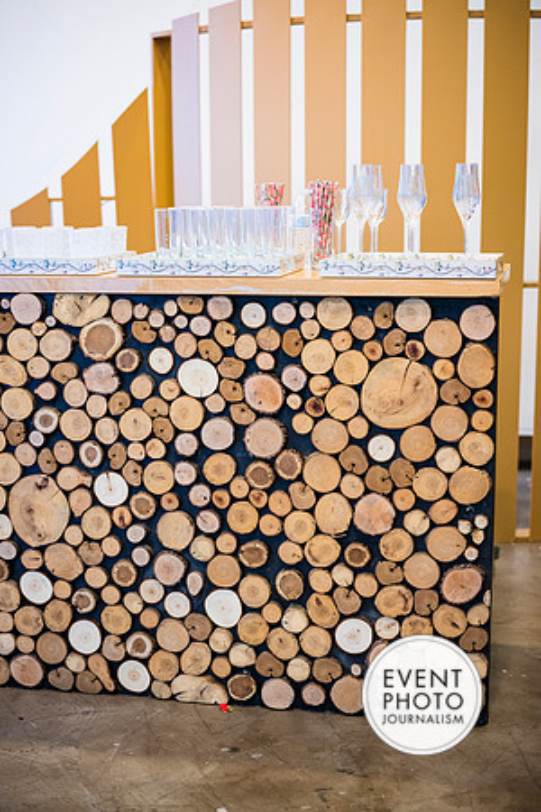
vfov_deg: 36.2
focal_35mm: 55
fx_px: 1240
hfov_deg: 24.6
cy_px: 406
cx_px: 270
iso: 1250
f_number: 2.2
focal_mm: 55
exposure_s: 1/320
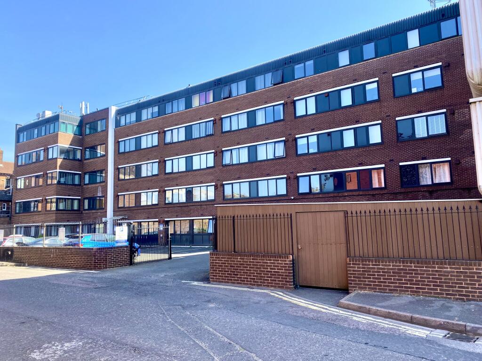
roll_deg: +1.5
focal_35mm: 26
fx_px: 362
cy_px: 180
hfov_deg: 67.3
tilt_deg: +4.4
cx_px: 241
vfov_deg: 53.1
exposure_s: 1/733
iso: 32
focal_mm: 4.25
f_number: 1.8
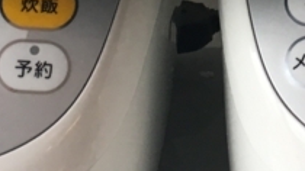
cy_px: -238
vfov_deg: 7.4
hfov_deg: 13.9
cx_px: 218
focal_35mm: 154
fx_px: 1245
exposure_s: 1/30
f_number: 2.2
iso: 80
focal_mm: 4.15
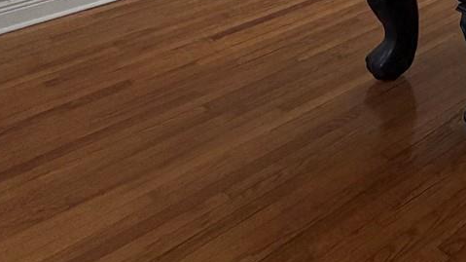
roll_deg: -1.6
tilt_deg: -0.1
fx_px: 630
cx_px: 723
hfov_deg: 26.7
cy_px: -302
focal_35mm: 51
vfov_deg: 16.2
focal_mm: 2.22
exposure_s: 1/120
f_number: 2.2
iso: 160
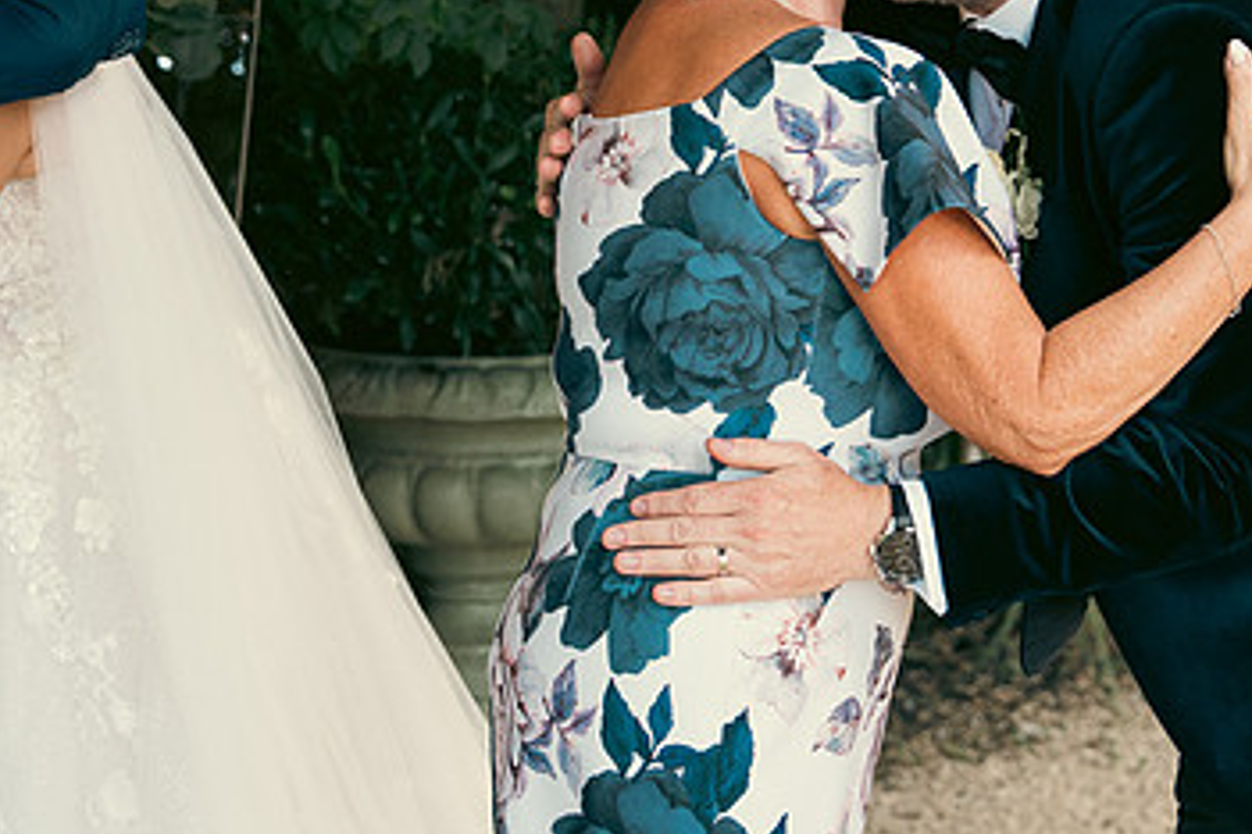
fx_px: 3617
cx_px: 910
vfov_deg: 13.1
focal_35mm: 104
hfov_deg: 19.5
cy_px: 162
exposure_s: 1/200
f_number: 3.5
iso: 640
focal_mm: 42
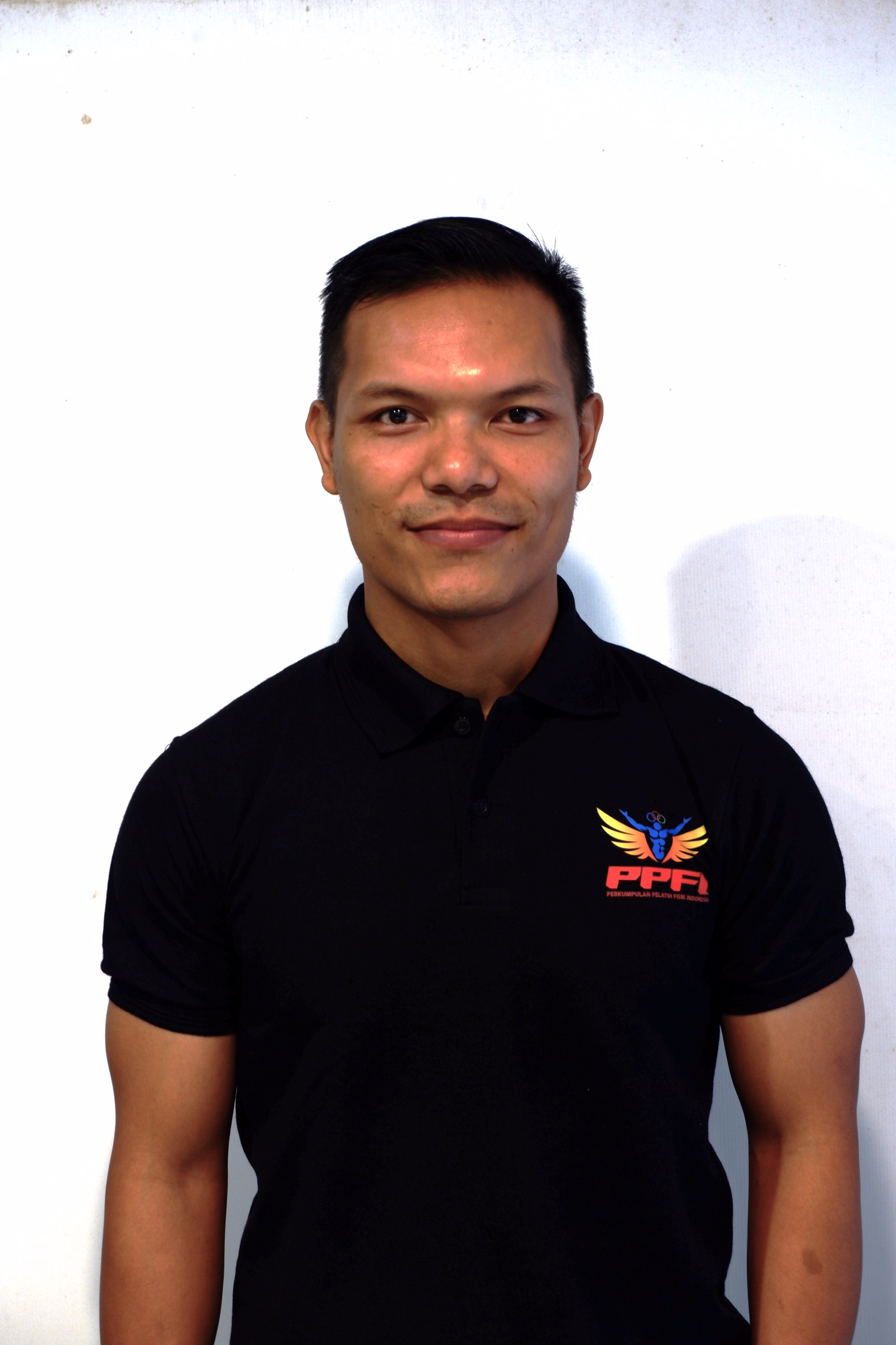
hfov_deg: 22.6
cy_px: 672
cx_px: 448
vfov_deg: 33.4
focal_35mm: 60
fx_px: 2240
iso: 200
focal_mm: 40.8
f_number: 7.1
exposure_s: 1/6
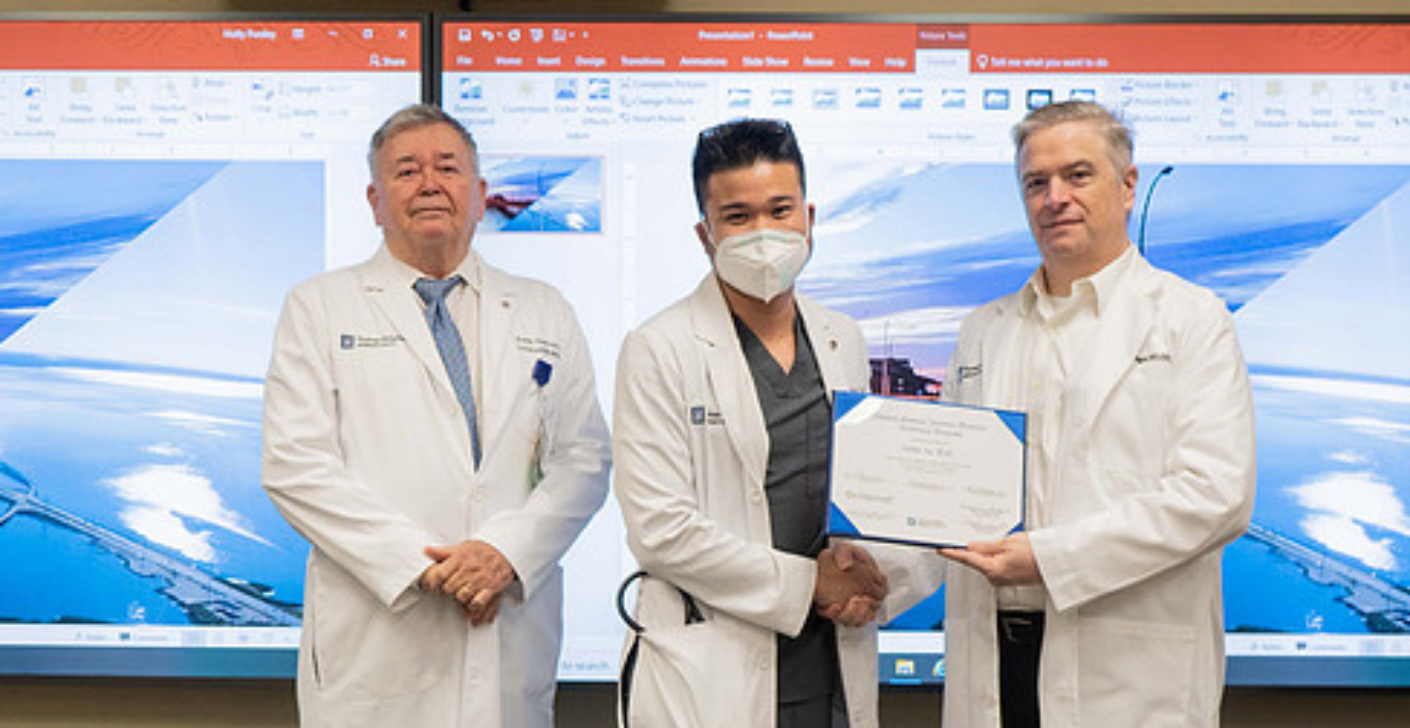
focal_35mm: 63
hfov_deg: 33.9
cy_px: 617
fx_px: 2310
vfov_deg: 17.7
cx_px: 667
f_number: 4
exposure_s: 1/160
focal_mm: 34
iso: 800
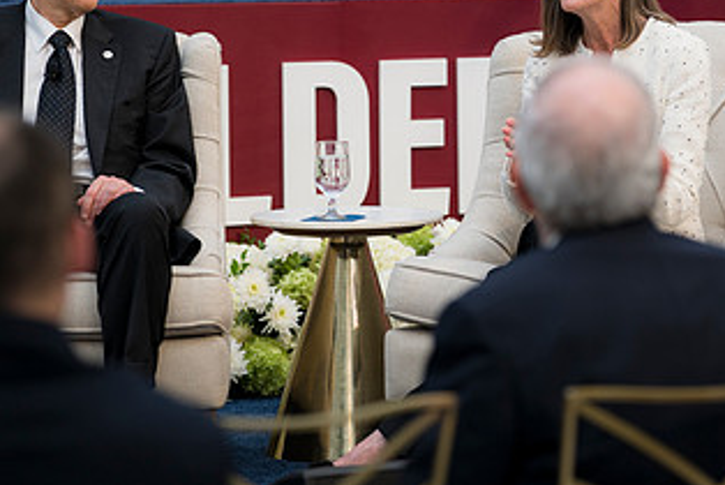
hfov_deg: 10.1
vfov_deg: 6.8
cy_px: 43
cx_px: 501
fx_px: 4092
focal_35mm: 203
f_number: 2.8
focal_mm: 110
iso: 180
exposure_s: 1/320
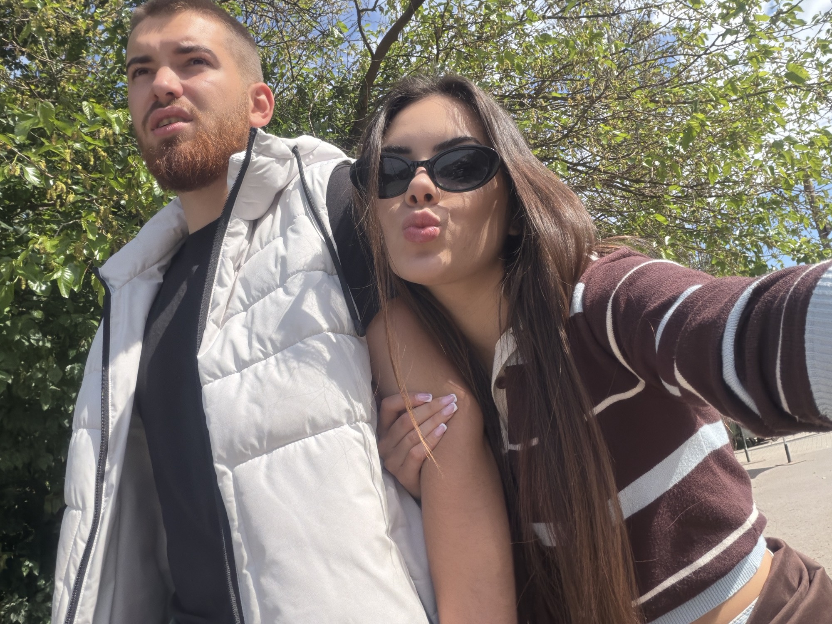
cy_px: 312
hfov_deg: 73.9
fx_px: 553
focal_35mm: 23
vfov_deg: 58.9
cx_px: 416
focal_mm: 2.71
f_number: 1.9
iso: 160
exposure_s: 1/3021
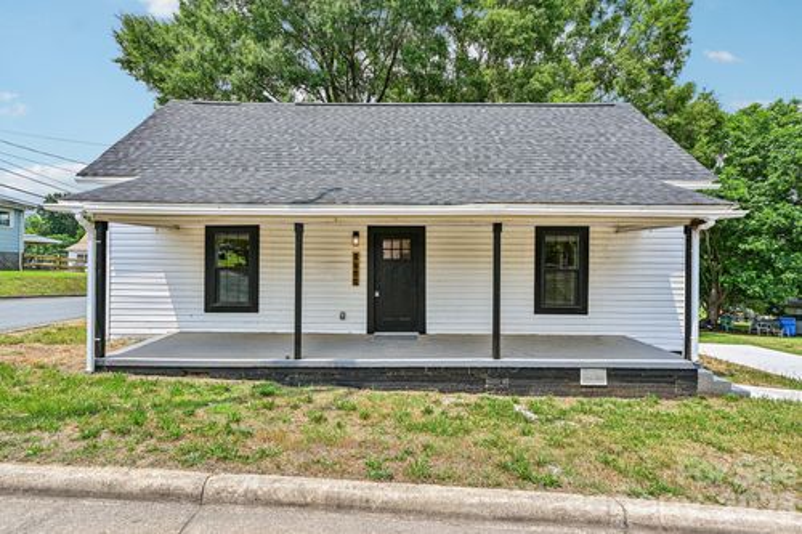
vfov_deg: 72.0
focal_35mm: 16
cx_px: 401
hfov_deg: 95.0
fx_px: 367
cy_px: 267
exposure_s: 1/200
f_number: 8
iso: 100
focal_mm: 16.5
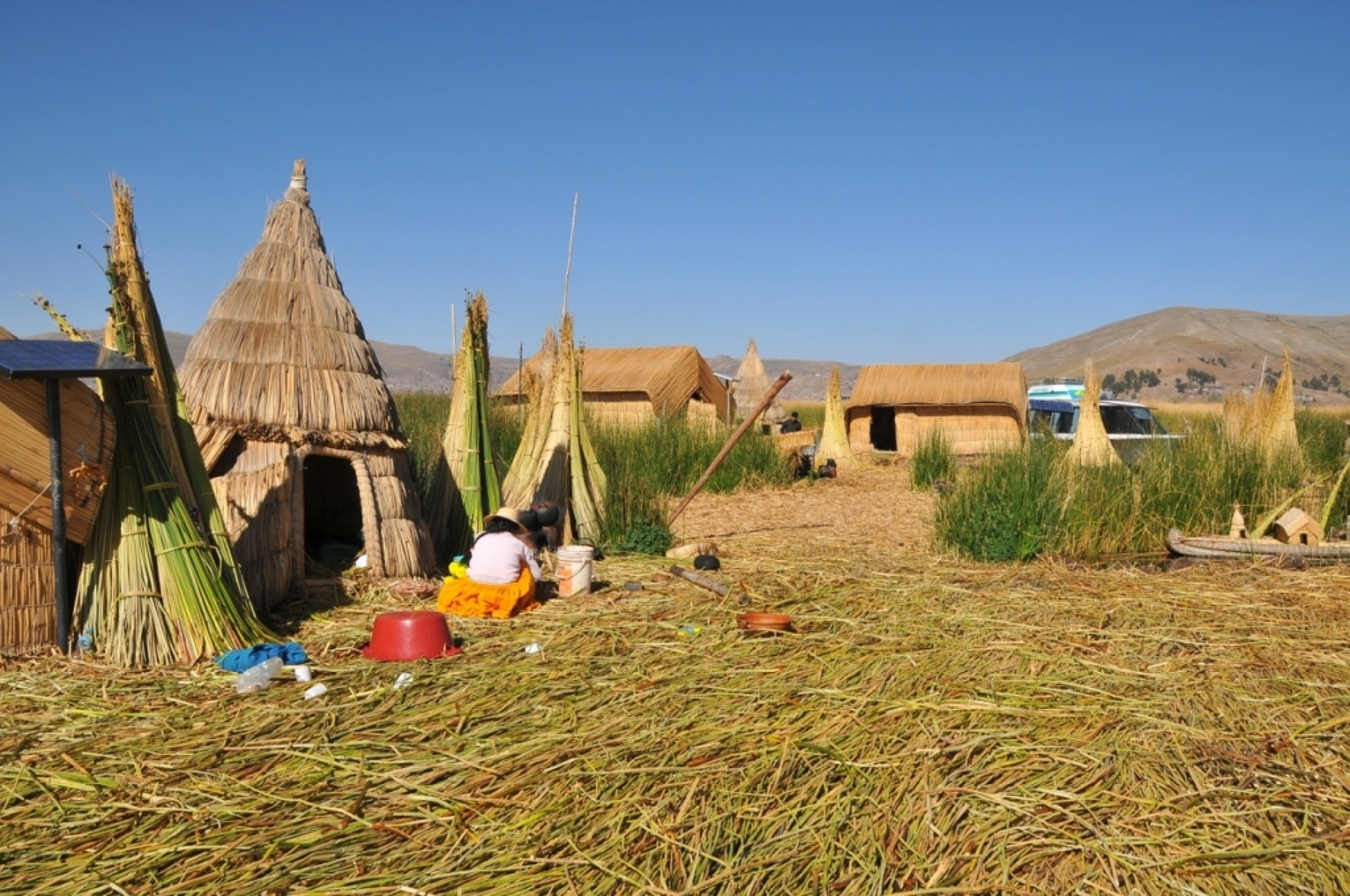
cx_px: 675
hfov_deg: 62.0
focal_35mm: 30
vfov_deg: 43.5
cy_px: 448
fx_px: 1124
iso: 200
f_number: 9.5
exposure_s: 1/350
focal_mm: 20
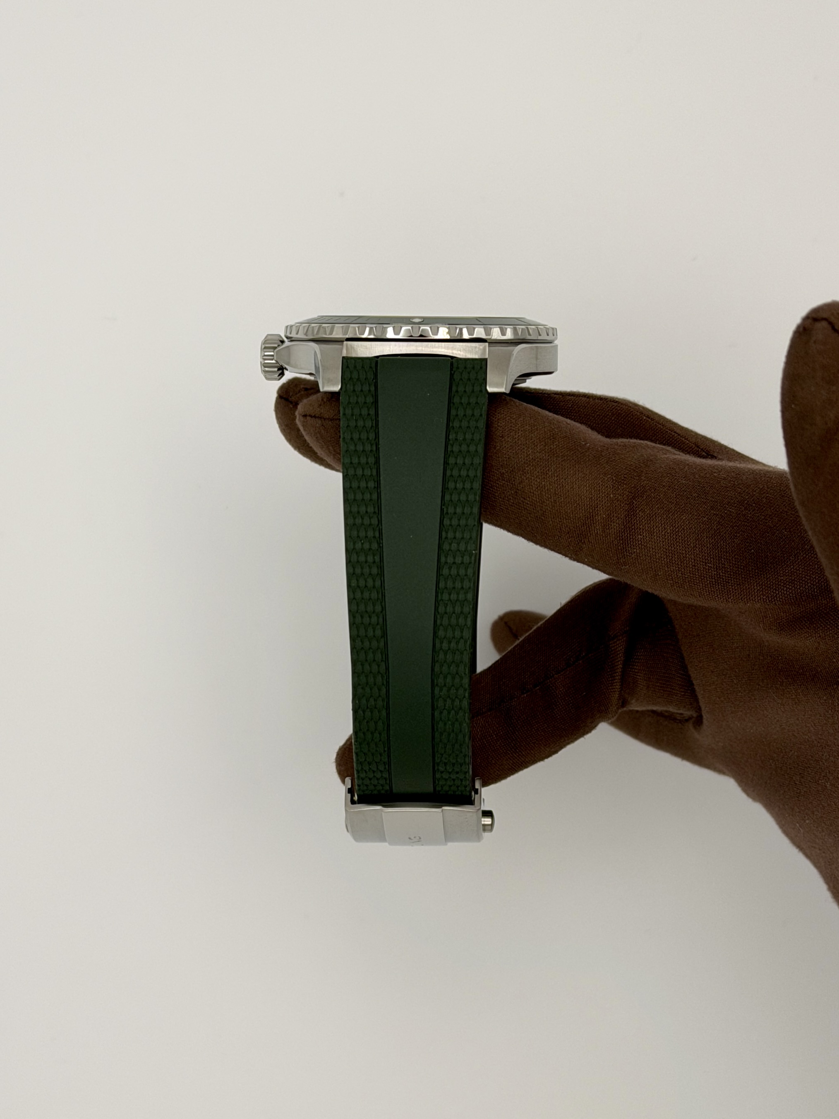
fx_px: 1551
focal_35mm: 48
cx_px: 420
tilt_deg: -86.2
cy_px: 560
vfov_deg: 39.7
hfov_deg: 30.3
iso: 64
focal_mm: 6.76
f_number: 1.78
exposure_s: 1/1041
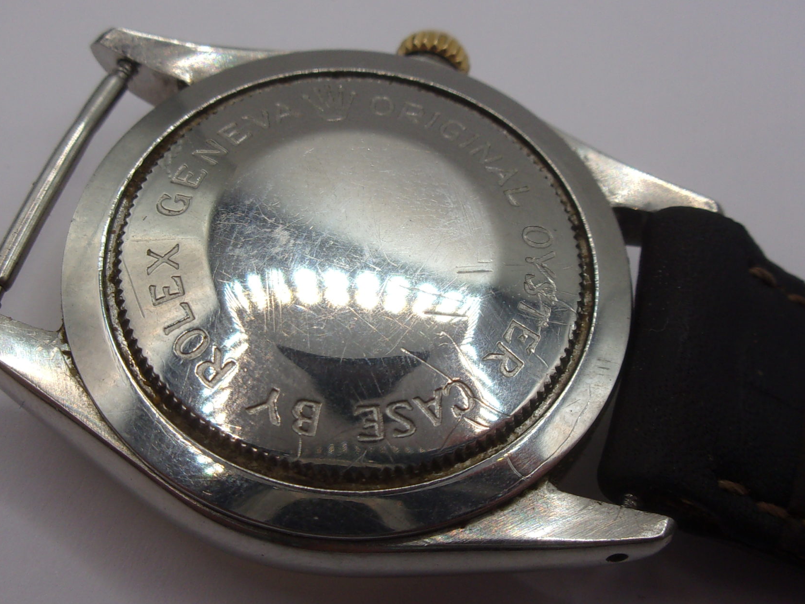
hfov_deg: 43.9
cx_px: 404
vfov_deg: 33.6
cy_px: 309
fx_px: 1000
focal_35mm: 43
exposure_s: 1/150
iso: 80
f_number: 3.9
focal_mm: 5.1
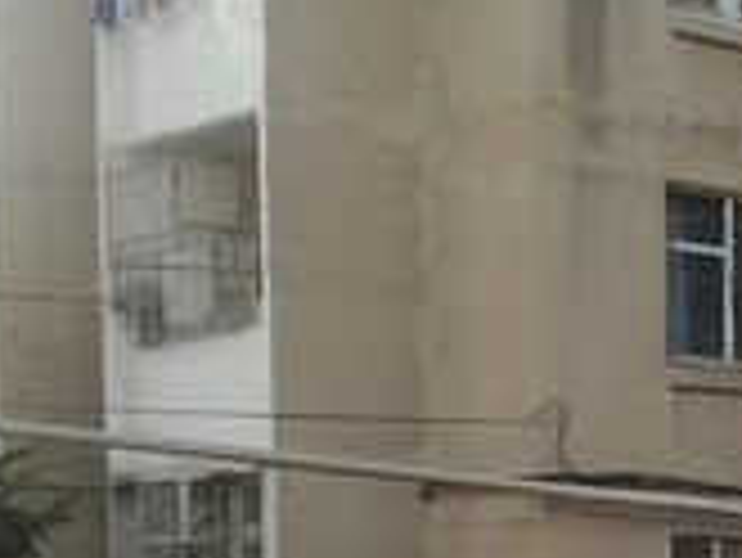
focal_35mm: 124
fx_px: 2660
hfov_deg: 14.6
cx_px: 1178
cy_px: 1024
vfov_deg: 11.1
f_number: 2.2
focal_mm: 3.3
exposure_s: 1/185
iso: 50
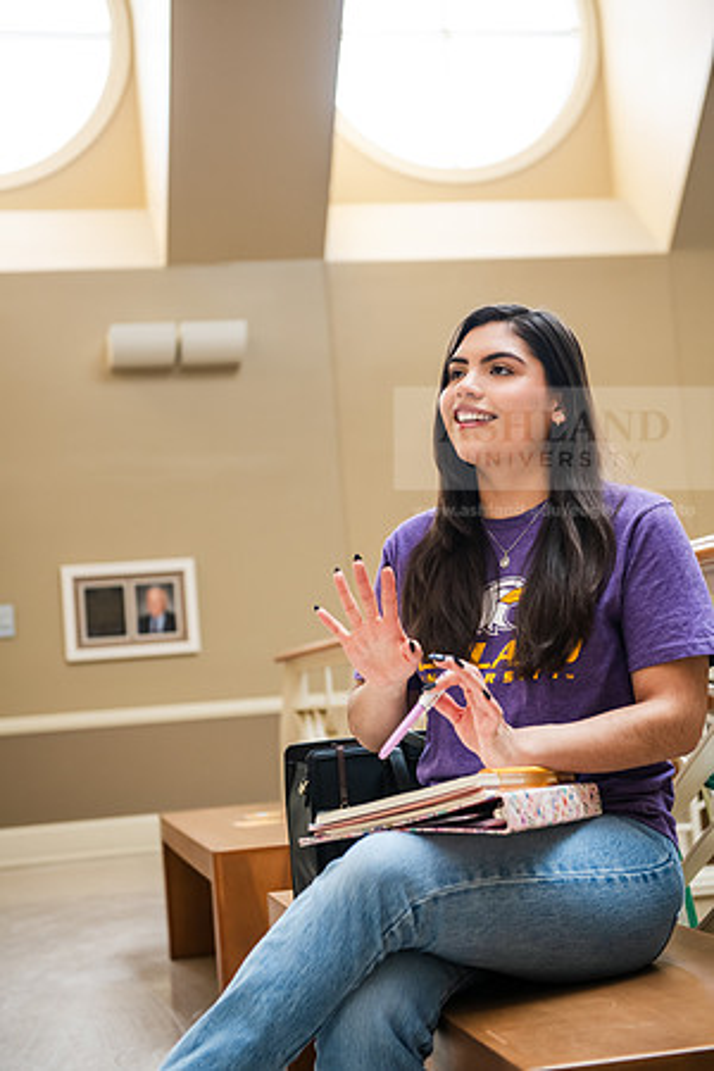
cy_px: 536
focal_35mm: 58
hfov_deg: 23.4
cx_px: 357
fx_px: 1725
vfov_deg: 34.5
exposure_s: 1/200
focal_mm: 58
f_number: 3.5
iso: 1250
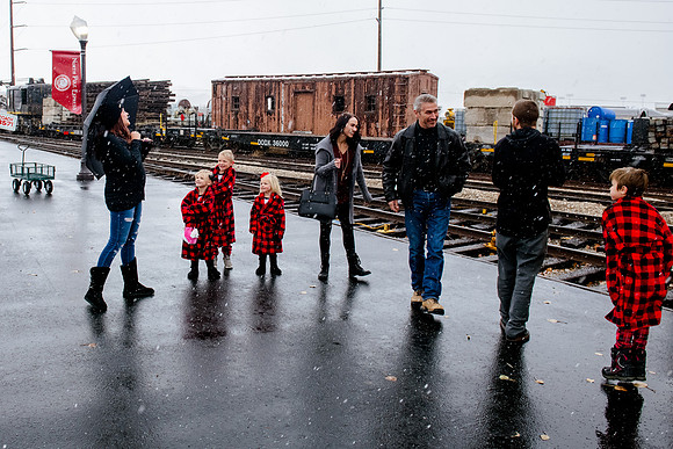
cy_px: 178
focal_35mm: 35
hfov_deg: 53.8
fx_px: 648
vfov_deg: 38.1
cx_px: 226
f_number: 7.1
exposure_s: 1/320
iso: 1250
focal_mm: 26
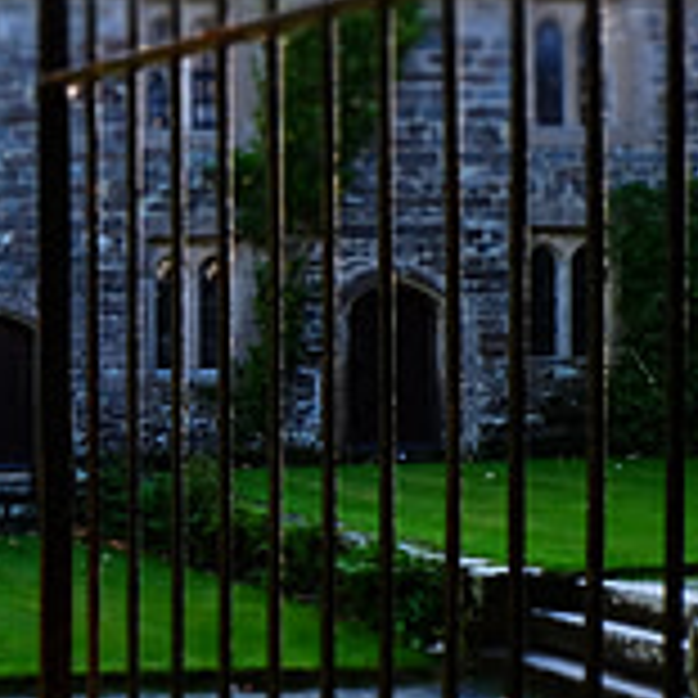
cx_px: -414
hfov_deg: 17.6
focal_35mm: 86
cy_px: 412
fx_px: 1962
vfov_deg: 20.2
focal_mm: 18
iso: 800
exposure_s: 1/170
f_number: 8
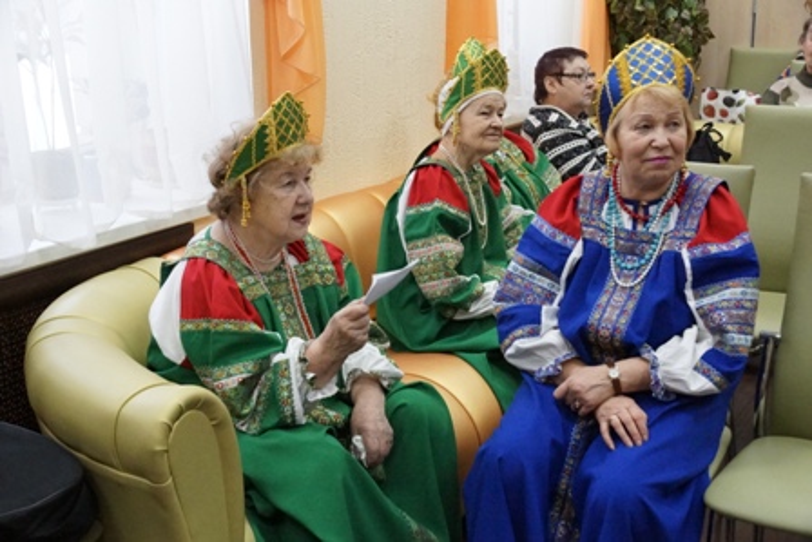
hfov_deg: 29.9
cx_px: 406
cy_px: 271
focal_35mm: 68
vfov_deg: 20.2
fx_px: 1523
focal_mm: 45
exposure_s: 1/160
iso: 4000
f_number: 6.3
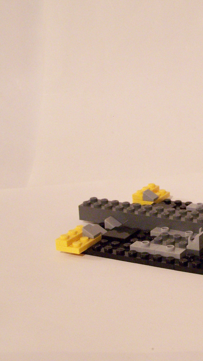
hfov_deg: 13.8
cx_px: 224
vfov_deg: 24.7
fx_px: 823
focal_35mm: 86
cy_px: 181
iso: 400
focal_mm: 9.8
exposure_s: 1/8
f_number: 3.1
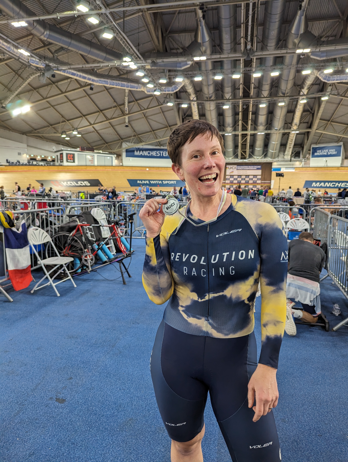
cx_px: 174
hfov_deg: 56.9
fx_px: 321
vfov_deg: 71.5
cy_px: 231
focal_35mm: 24
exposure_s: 1/233
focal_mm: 6.81
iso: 174
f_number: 1.85
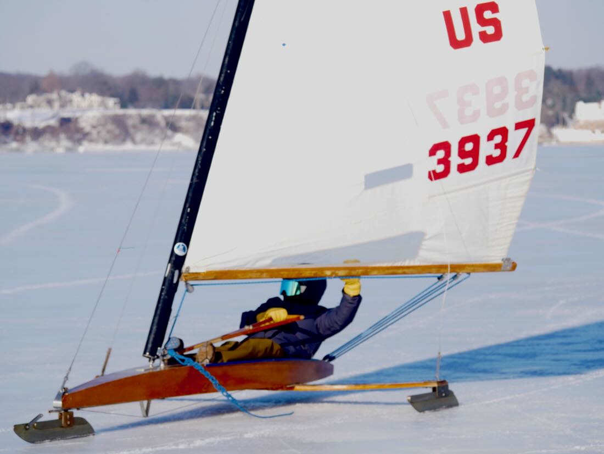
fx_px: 3491
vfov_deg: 7.4
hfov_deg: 9.9
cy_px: 227
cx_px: 302
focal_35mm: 200
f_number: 5
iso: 200
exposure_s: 1/640
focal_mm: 100
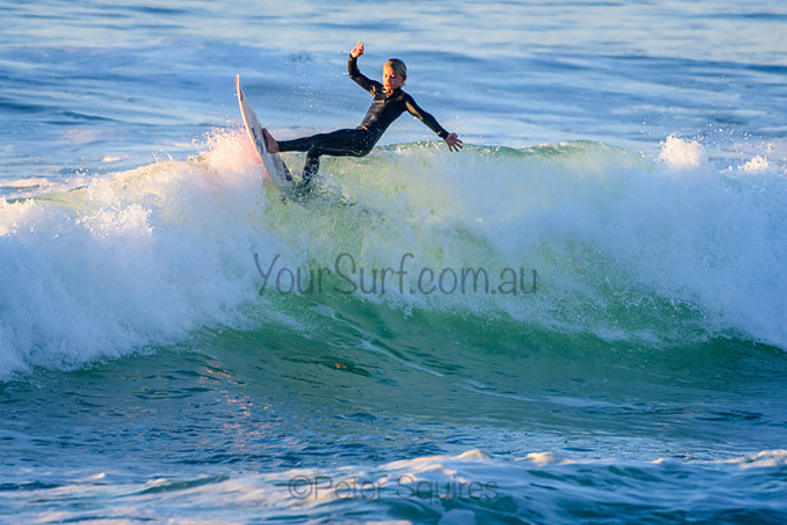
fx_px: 16399
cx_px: 394
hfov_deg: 2.7
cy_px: 262
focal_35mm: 750
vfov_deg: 1.8
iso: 1250
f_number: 5.6
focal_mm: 500
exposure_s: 1/1600
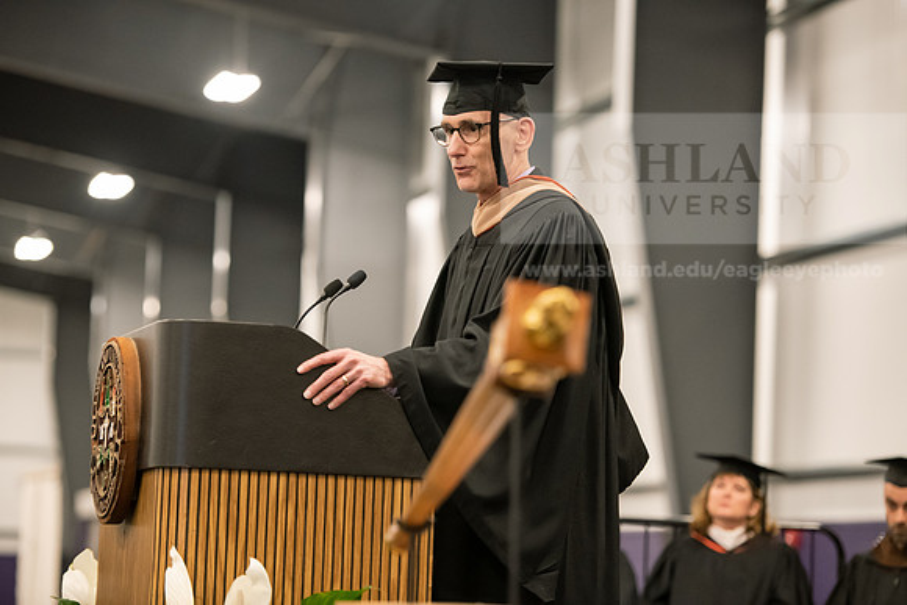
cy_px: 302
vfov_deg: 10.6
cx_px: 454
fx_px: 3276
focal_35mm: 130
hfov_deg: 15.8
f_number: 3.2
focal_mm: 130
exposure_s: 1/200
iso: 3200
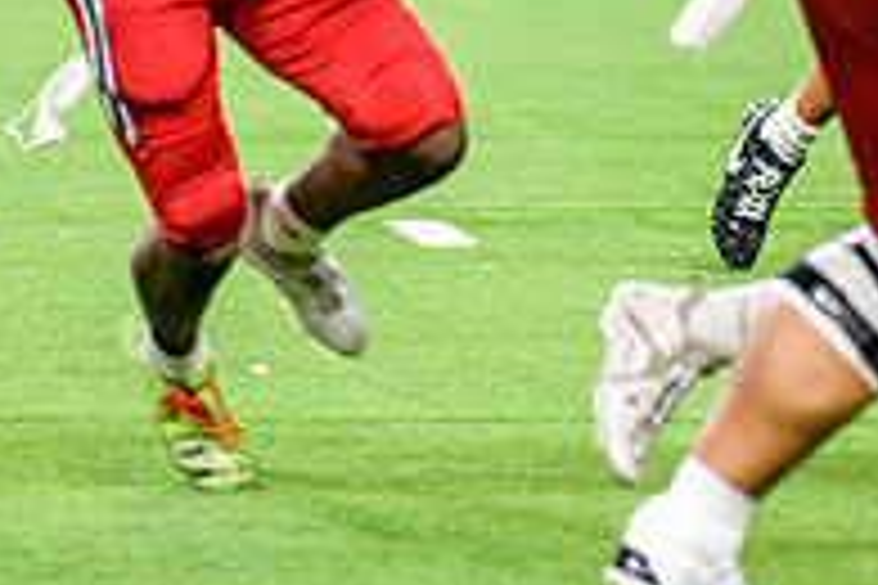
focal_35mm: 506
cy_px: -146
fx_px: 12340
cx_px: 284
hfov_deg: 4.1
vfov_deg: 2.7
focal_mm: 170
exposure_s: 1/400
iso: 1250
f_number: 2.8
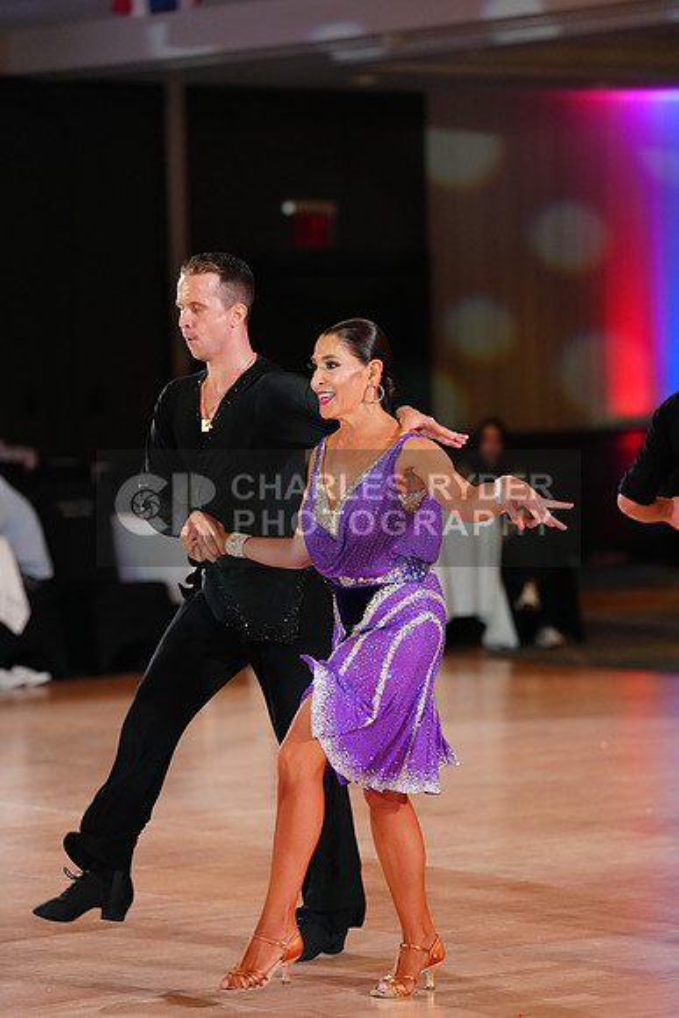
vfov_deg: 15.1
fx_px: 3845
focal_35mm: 136
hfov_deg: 10.1
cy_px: 509
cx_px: 340
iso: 3200
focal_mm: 136
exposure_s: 1/640
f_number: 3.2
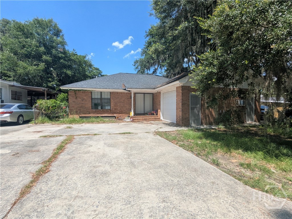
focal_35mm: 16
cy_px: 110
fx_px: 135
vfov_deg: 78.1
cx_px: 146
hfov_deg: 94.5
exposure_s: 1/1239
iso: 55
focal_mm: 2.35
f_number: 2.2
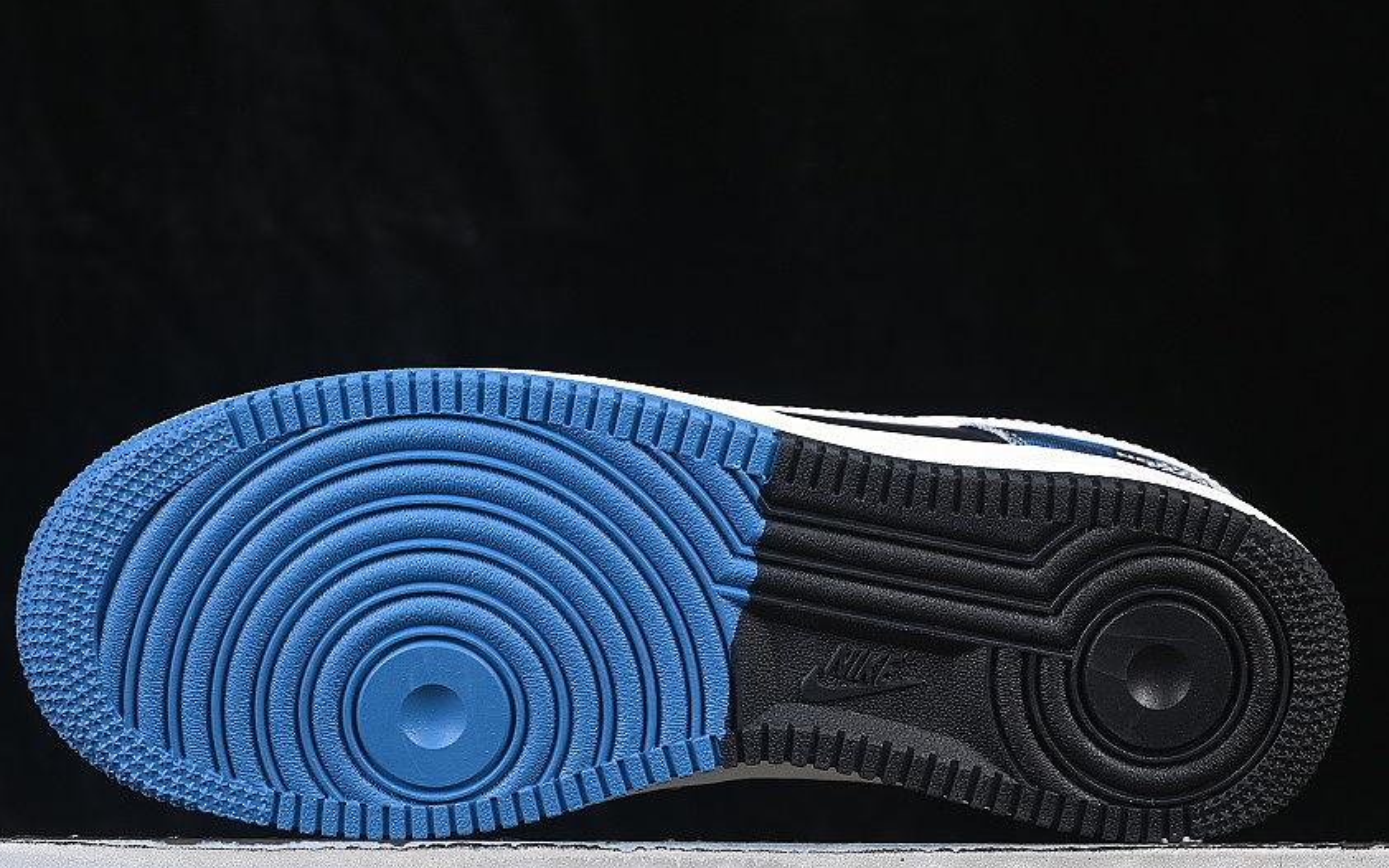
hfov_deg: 21.2
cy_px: 472
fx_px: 3709
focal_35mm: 98
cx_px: 680
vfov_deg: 13.3
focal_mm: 50
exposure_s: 1/60
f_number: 6.3
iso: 160
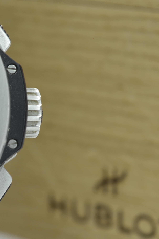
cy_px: 131
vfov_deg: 12.7
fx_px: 1074
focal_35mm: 162
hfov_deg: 8.1
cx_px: -138
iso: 100
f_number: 8
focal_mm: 40
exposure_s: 1/50
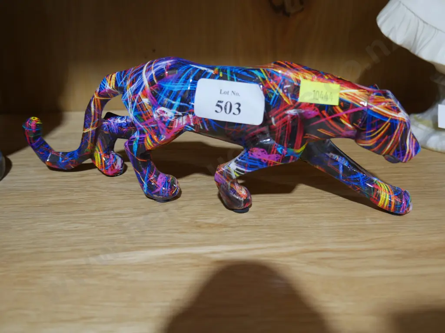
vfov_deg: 41.8
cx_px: 222
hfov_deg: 54.0
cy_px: 166
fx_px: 437
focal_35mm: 34
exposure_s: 1/60
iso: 400
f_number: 4
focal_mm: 17
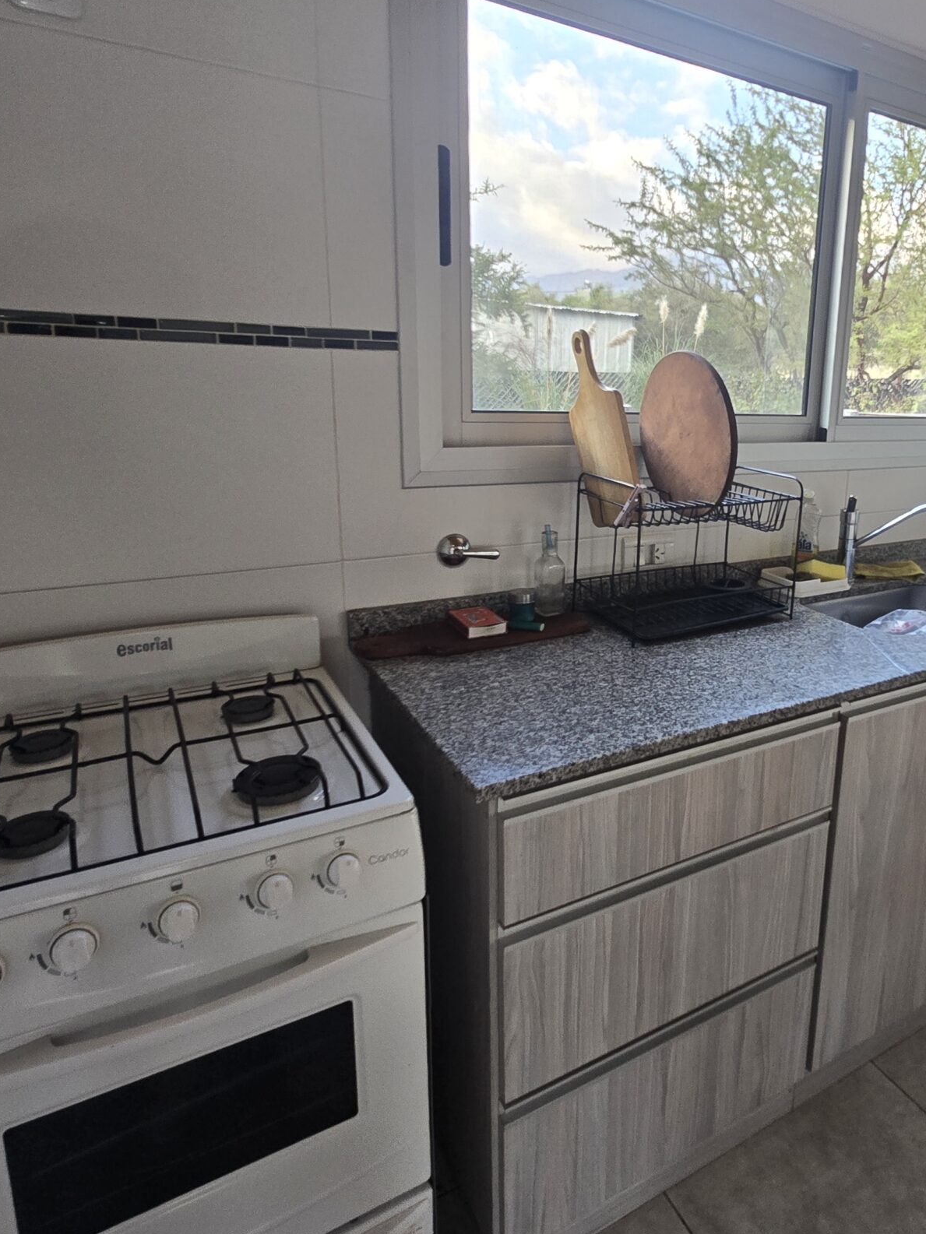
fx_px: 749
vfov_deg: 78.8
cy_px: 564
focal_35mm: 21
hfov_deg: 60.2
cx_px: 689
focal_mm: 2.2
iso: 100
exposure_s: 1/50
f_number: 2.2
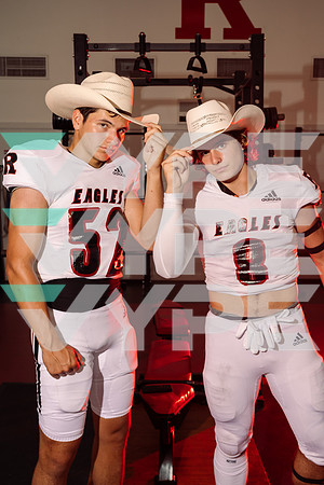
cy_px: 242
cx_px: 162
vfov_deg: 41.9
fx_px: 634
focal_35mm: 47
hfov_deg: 28.6
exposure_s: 1/250
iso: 400
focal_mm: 47
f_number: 9
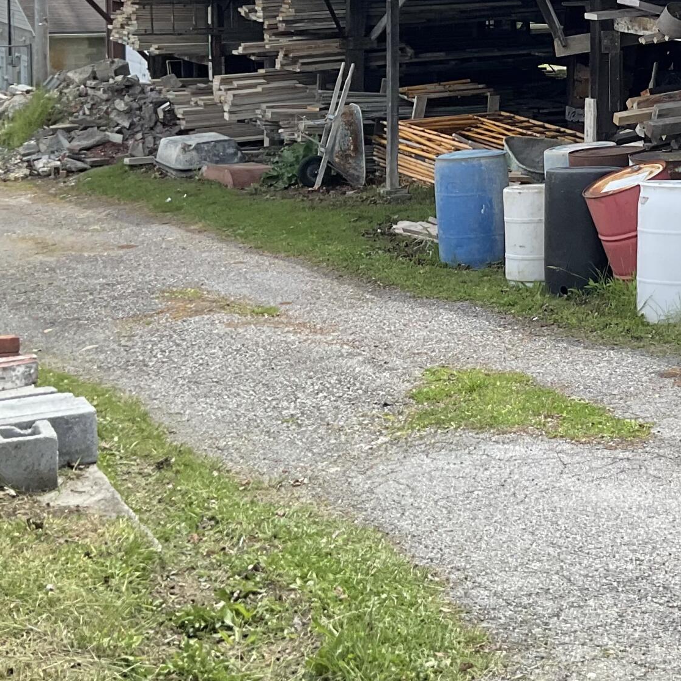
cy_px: 78
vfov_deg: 24.3
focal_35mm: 69
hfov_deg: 23.5
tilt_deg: -4.7
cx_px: 740
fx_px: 1536
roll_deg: -0.9
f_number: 1.8
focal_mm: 3
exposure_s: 1/568
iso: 16
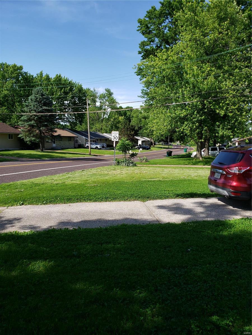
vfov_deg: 67.3
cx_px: 126
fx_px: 252
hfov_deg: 53.1
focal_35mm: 26
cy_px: 168
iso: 50
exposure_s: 1/997
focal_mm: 4.3
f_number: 2.4
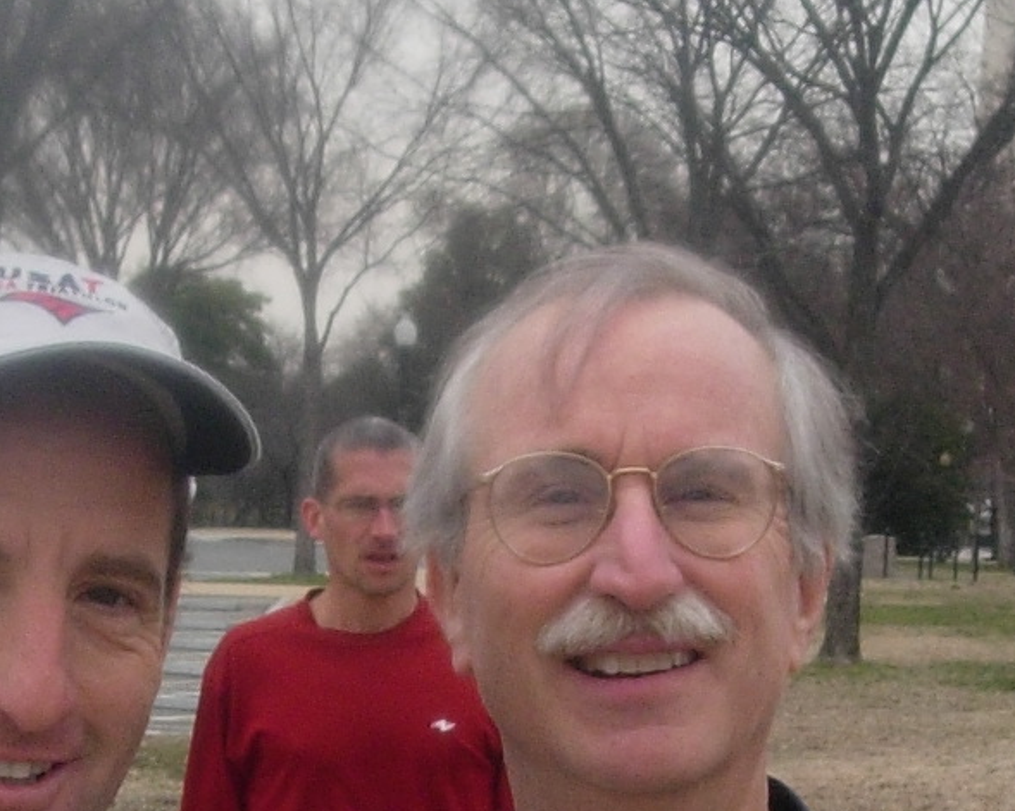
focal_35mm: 143
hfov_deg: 13.5
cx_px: 517
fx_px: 4295
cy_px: 840
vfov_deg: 10.7
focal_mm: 7.8
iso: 79
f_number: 4.8
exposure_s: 1/249
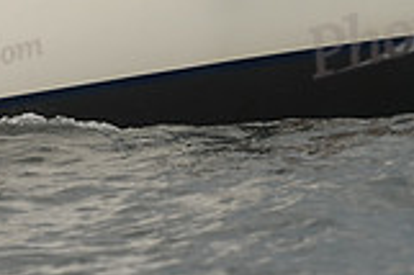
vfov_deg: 1.3
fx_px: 12419
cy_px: -86
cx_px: 177
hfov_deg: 1.9
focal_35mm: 1081
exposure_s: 1/1000
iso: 250
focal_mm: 300
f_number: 5.6
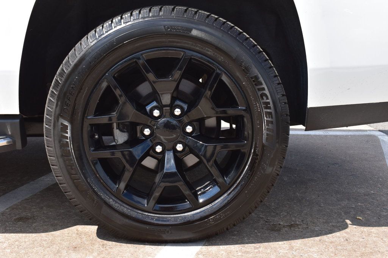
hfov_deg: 38.9
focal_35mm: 51
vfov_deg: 26.5
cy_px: 129
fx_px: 549
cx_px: 194
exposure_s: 1/320
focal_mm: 34
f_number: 10
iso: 400
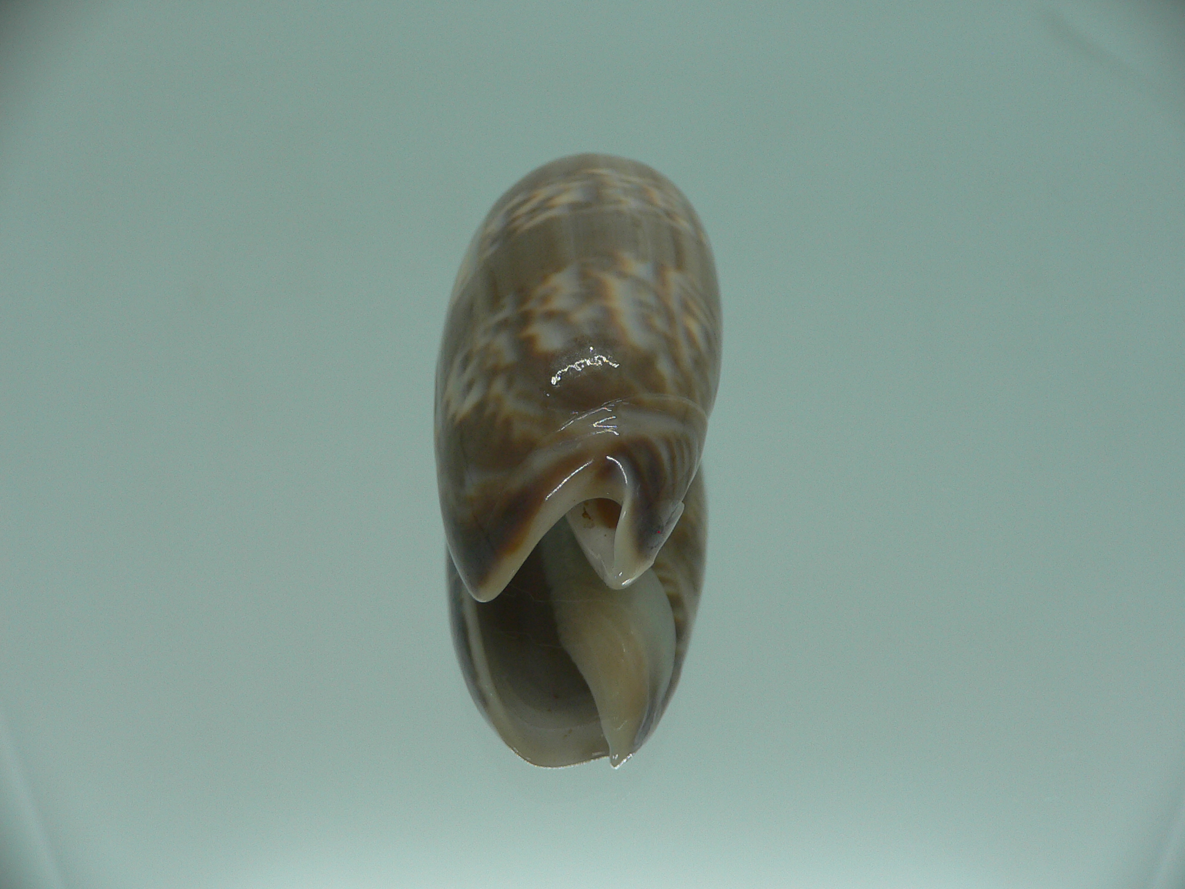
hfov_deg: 52.6
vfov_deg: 40.7
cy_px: 444
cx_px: 592
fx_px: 1198
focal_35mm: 35
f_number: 2.8
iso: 80
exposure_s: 1/60
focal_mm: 4.6
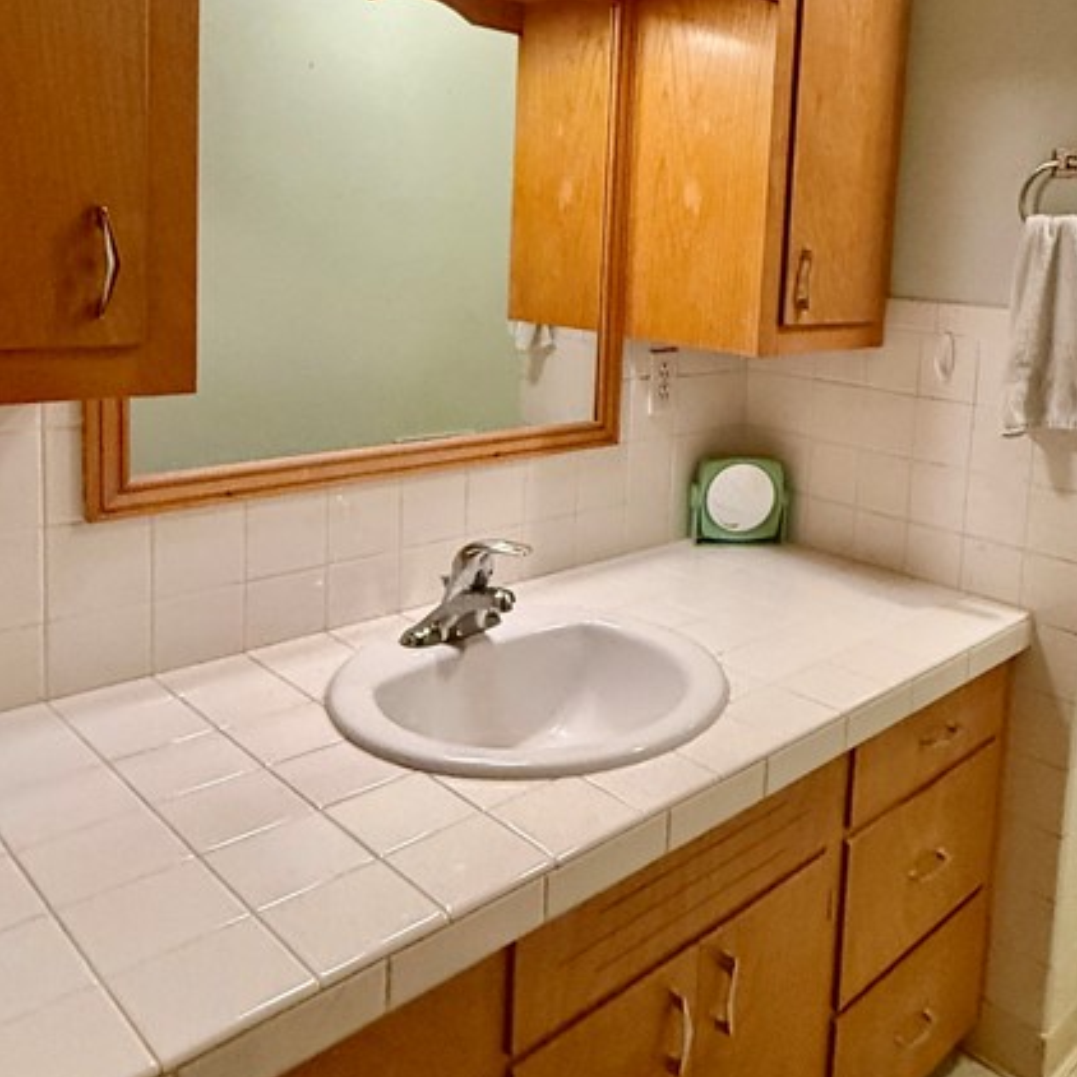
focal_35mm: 30
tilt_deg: -4.8
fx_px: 1056
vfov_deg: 53.0
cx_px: 730
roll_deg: -3.6
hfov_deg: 52.8
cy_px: 360
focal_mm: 2.22
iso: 640
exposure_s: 1/120
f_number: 2.2
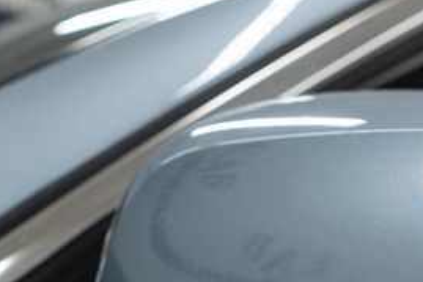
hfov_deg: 20.2
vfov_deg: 13.5
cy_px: 267
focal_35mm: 100
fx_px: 1174
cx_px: 337
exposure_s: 1/50
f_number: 3.2
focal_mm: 28
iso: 200
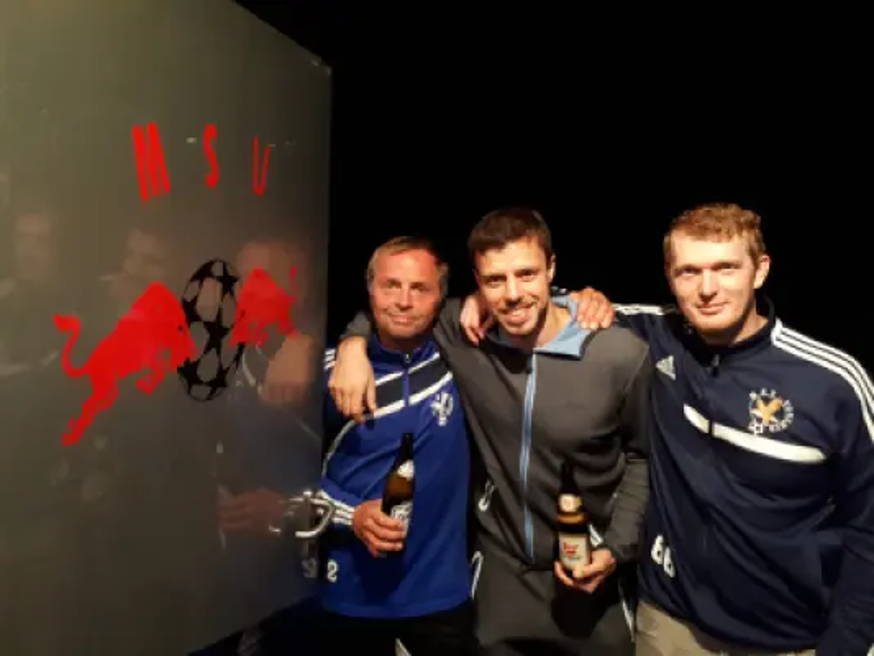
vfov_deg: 51.4
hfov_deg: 65.3
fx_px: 682
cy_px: 328
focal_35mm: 27
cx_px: 437
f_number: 1.9
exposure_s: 1/17
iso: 500
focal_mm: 3.6
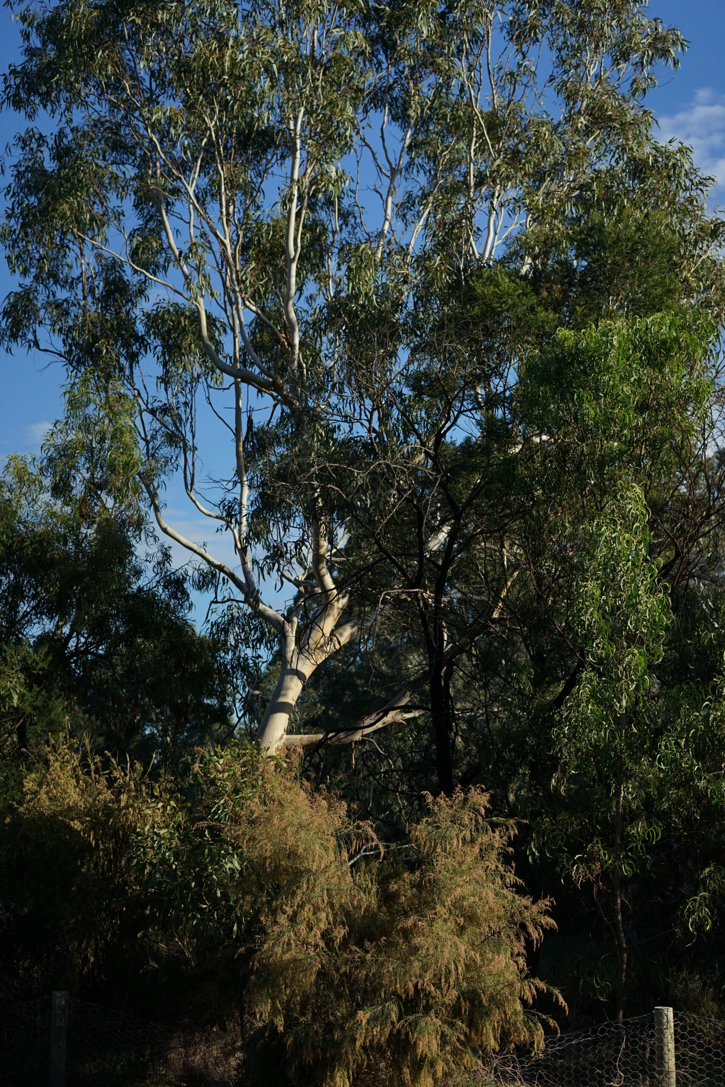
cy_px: 544
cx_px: 362
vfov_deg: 39.6
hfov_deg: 27.0
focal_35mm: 50
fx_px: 1510
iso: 640
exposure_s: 1/5000
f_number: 4
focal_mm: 50
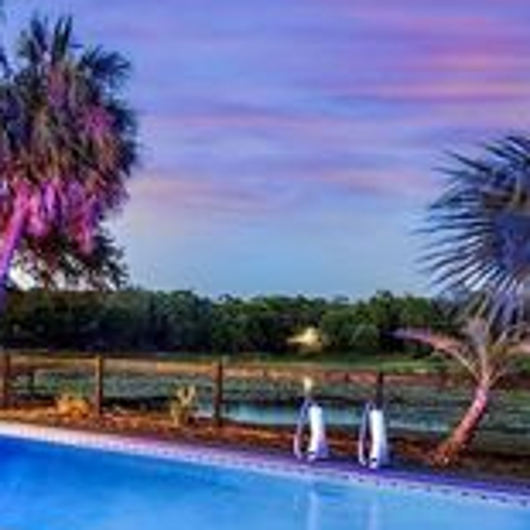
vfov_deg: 40.2
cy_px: 368
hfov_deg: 35.9
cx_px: -27
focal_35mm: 41
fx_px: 710
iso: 800
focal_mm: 10
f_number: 4
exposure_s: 2.5
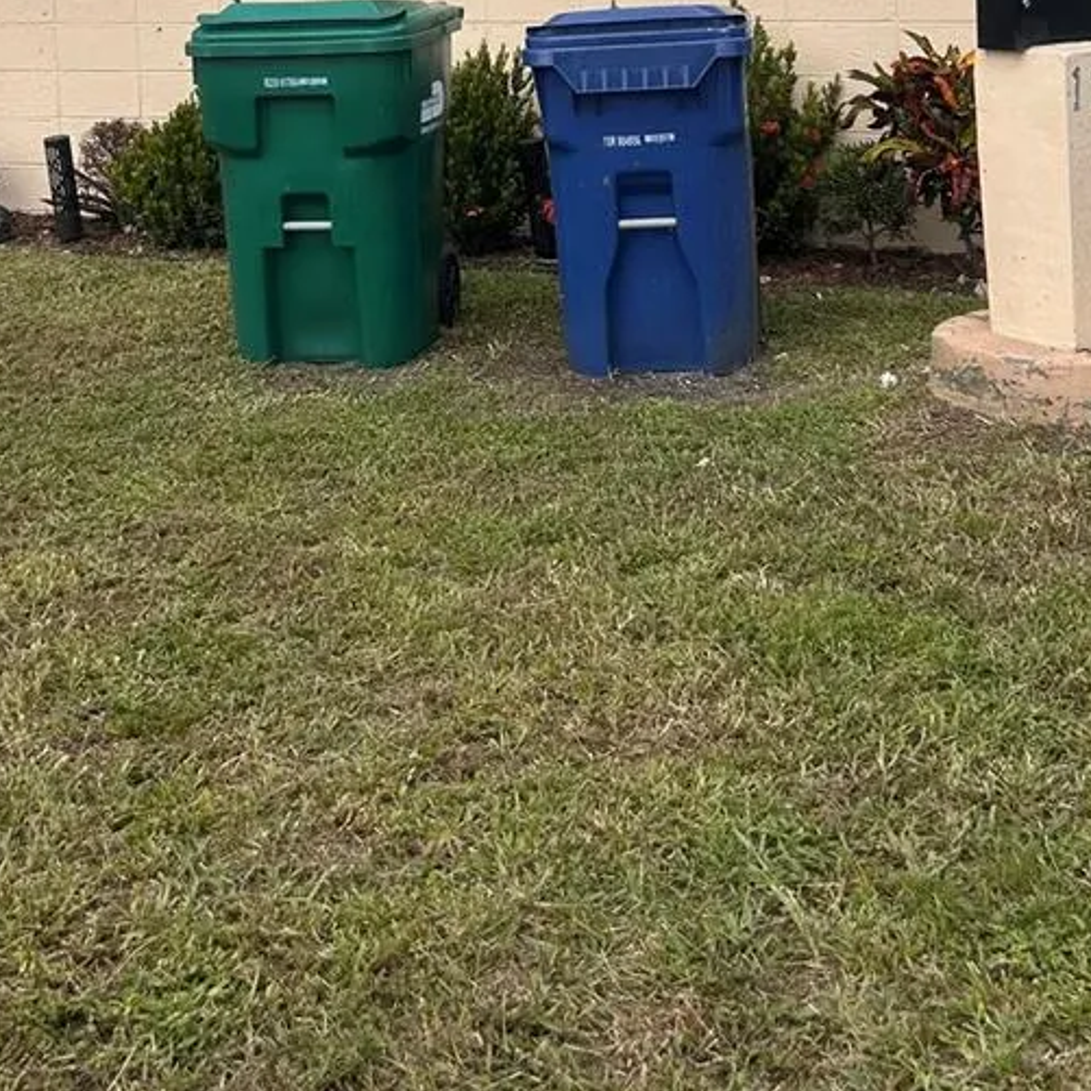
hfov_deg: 31.1
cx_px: 520
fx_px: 1961
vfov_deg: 28.8
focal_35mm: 55
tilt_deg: -0.6
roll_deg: +0.4
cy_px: -39
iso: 50
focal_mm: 5.7
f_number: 1.5
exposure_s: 1/6579
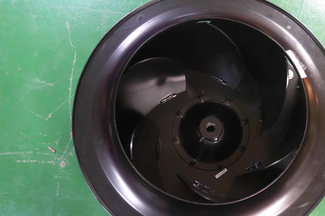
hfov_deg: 39.7
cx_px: 223
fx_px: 442
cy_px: 118
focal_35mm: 49
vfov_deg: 27.5
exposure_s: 1/40
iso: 3200
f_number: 2.8
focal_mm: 12.81
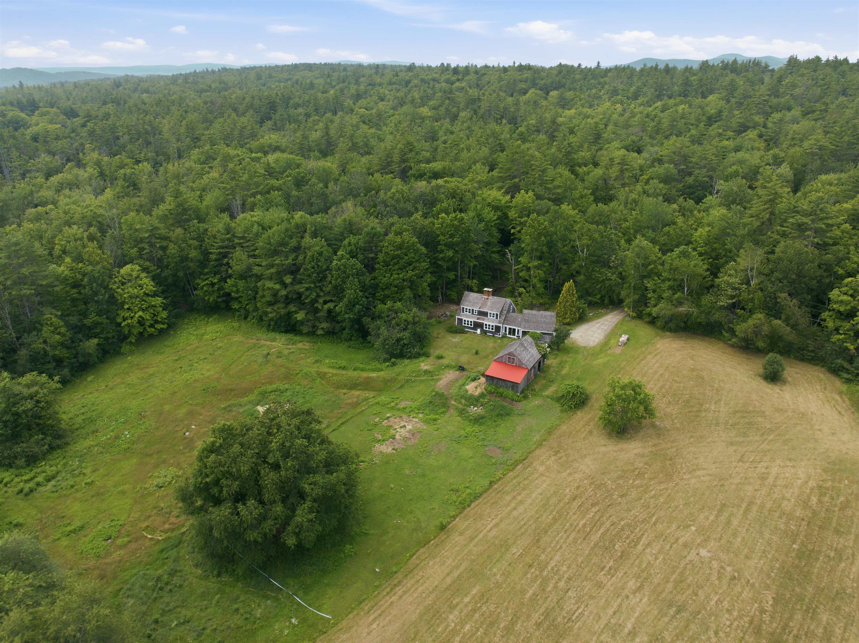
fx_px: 595
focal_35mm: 24
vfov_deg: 56.8
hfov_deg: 71.6
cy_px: 322
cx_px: 430
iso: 150
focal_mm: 12.3
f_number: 2.8
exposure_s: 1/2000
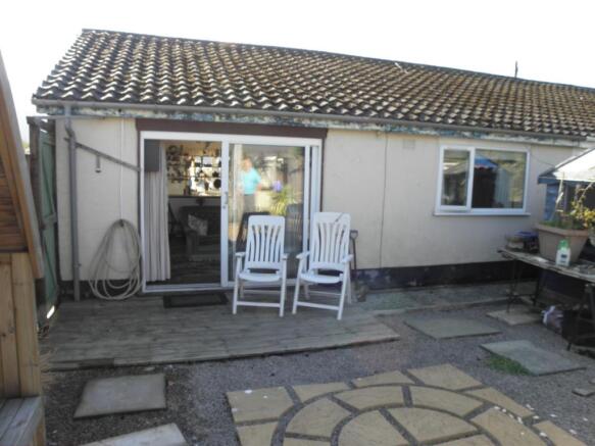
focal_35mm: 26
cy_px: 223
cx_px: 298
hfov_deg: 67.3
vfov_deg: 53.0
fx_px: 447
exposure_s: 1/80
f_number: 5
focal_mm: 4.6
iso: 64
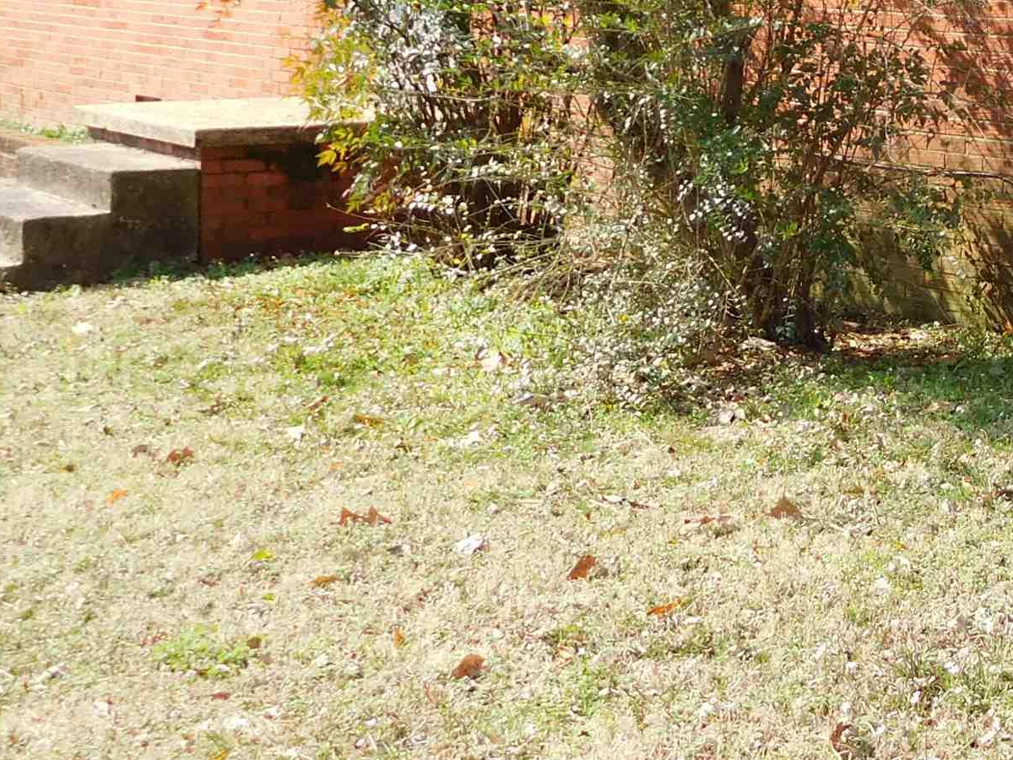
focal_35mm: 64
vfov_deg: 22.4
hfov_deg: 27.2
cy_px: 81
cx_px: 1167
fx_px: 1873
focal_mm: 4.5
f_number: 3.4
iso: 125
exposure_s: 1/400
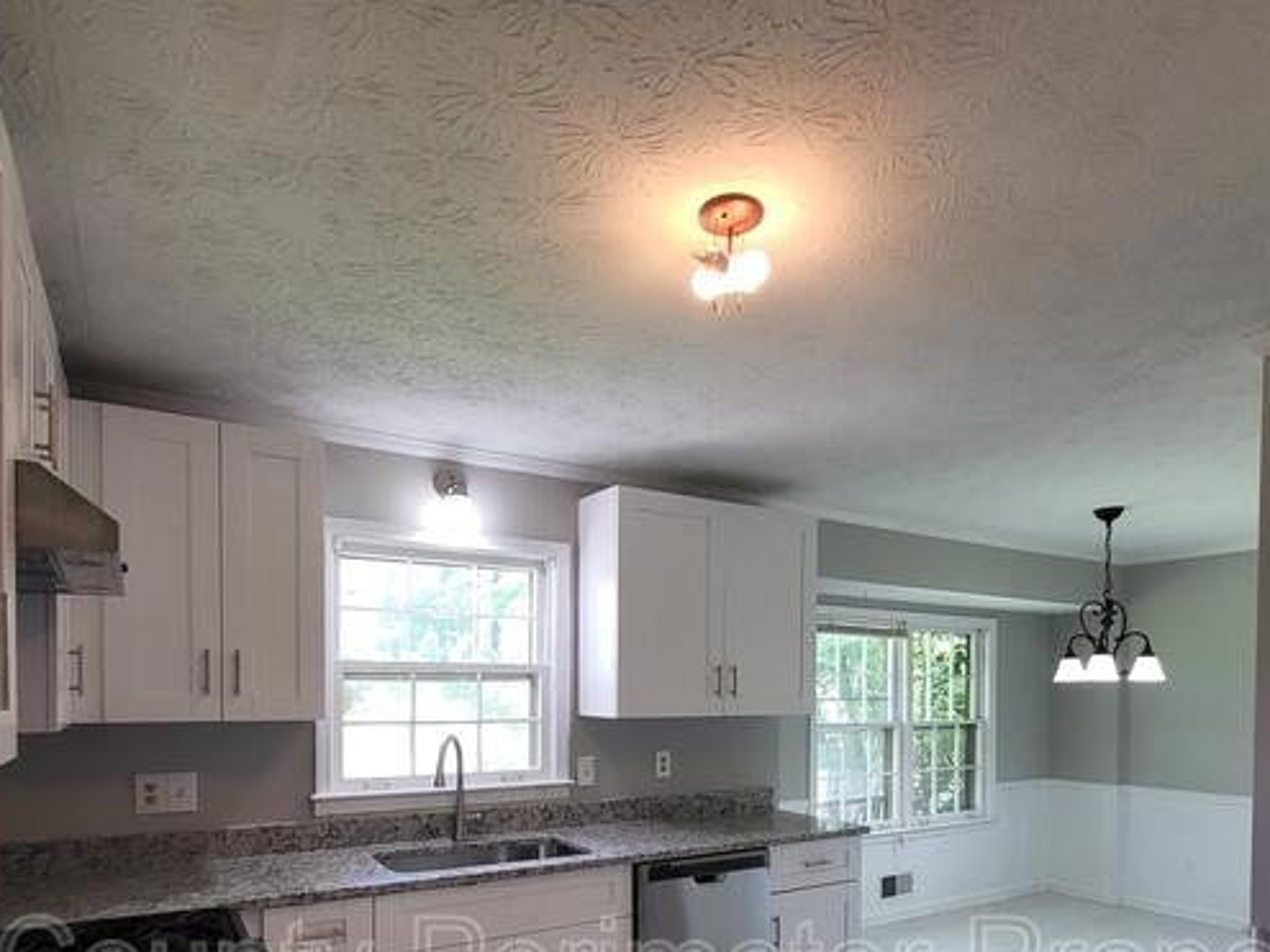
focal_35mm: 21
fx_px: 770
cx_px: 621
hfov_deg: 79.0
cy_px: 721
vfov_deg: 59.8
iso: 125
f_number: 2.2
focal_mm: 1.74
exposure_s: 1/60
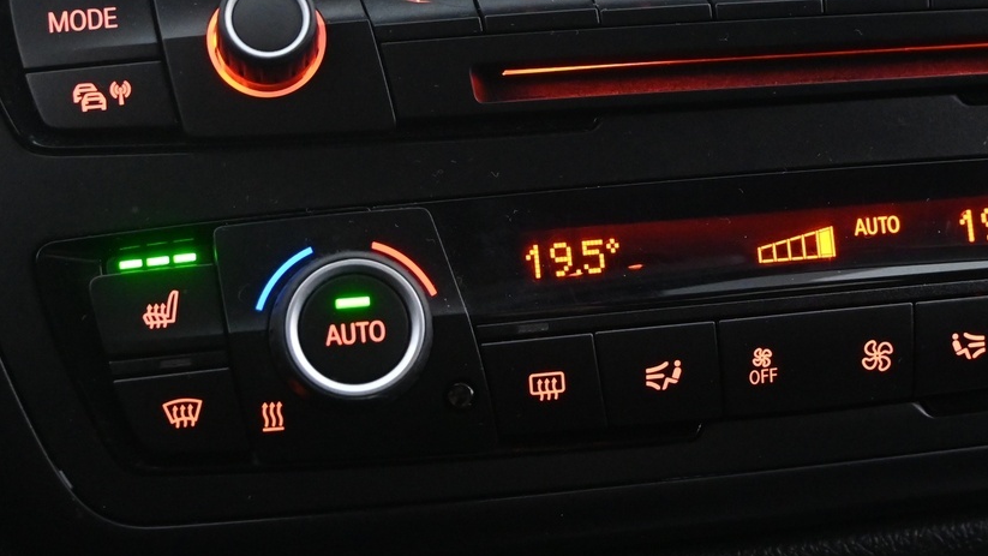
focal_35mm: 67
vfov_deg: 18.1
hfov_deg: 31.4
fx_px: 1743
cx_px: 663
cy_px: 203
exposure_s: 1/15
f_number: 4
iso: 3200
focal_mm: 21.5
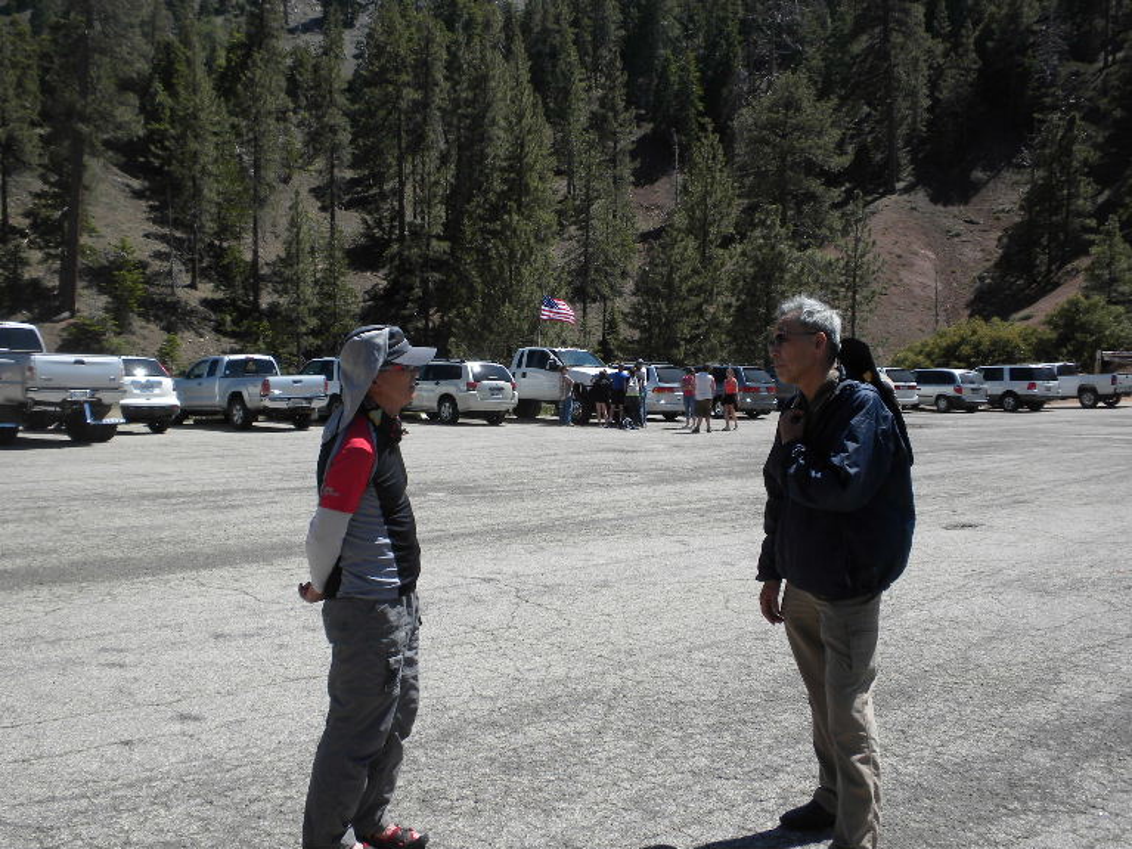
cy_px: 424
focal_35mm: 37
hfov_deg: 50.1
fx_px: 1210
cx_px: 566
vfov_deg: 38.7
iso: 64
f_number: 10
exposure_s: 1/95.4
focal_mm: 6.6
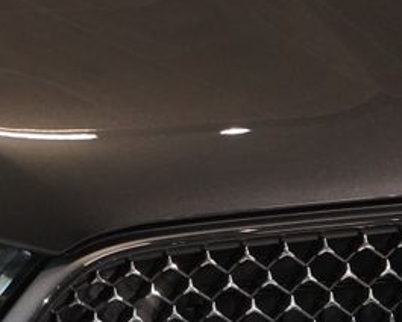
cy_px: 209
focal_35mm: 254
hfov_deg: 7.4
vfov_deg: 6.1
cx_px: -256
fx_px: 3022
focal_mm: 70
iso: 8000
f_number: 5.6
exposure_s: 1/160
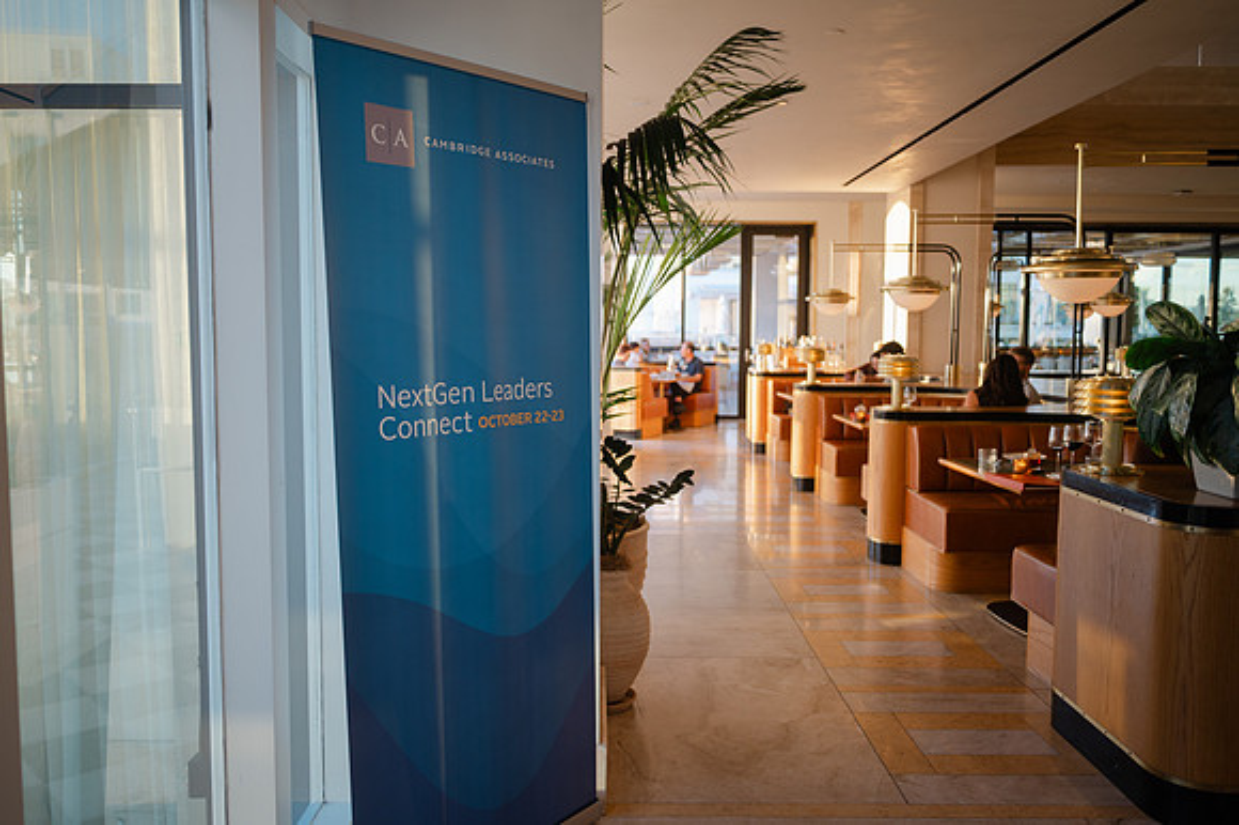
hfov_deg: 65.5
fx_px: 963
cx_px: 620
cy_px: 412
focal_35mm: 28
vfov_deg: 46.4
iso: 100
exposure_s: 1/40
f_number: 2.8
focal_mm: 28
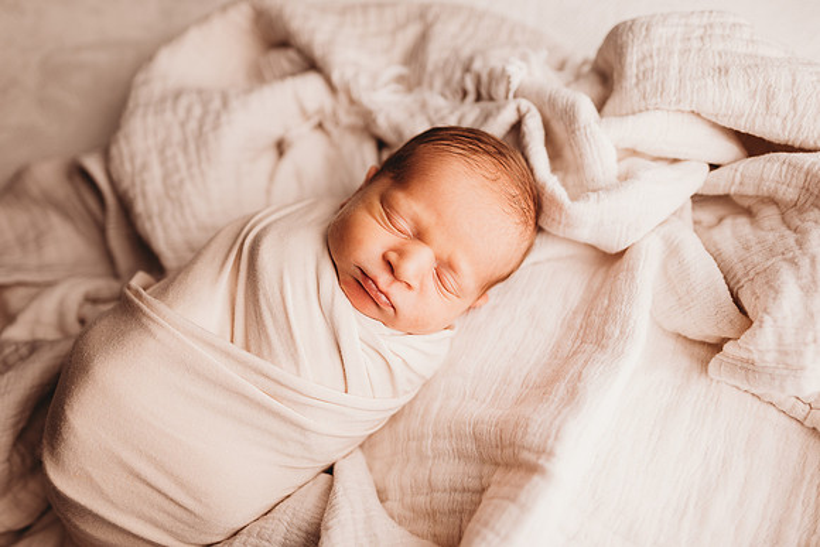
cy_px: 274
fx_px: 547
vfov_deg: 53.2
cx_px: 410
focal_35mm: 24
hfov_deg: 73.7
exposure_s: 1/160
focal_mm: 24
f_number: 2.2
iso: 100
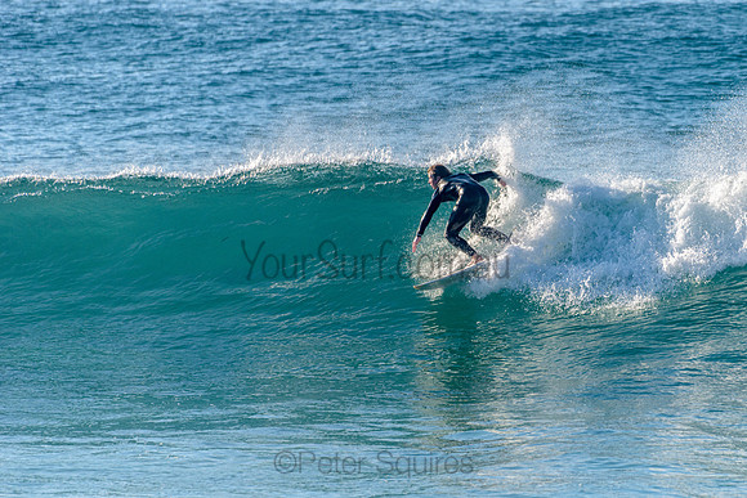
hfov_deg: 3.4
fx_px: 12593
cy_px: 261
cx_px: 453
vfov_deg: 2.3
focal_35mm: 607
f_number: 5.6
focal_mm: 500
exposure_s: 1/2000
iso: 280
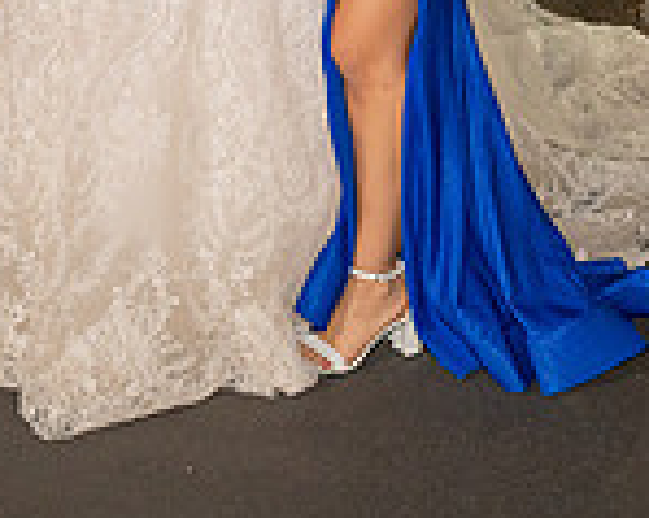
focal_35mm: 135
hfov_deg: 14.2
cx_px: 187
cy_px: -194
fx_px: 2591
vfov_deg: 11.1
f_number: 4
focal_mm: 37
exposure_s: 1/200
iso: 1250
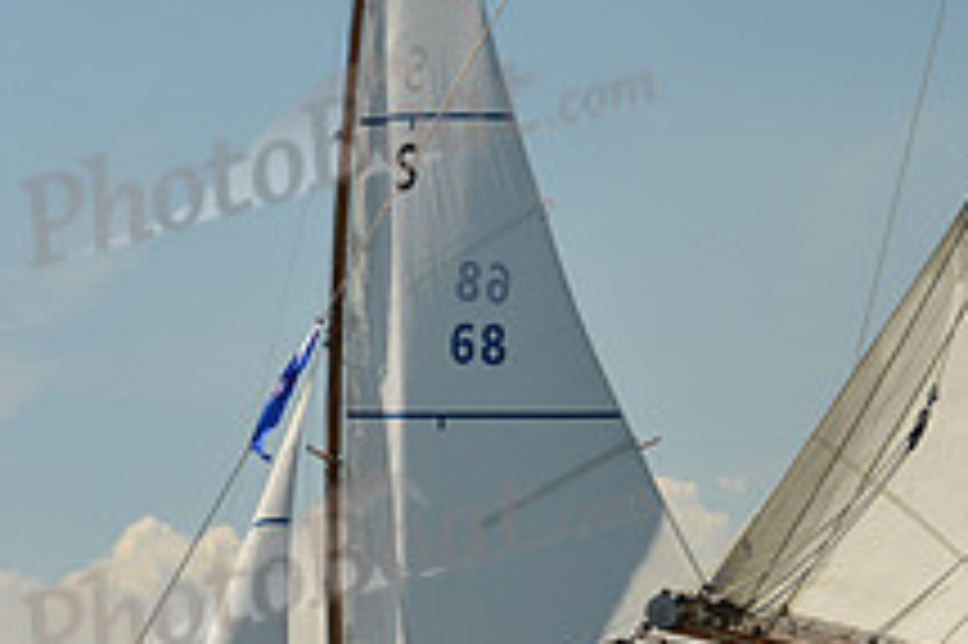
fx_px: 5078
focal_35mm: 189
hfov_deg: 10.8
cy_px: 736
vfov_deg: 7.2
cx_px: 891
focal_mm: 70
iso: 400
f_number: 7.1
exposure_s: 1/800
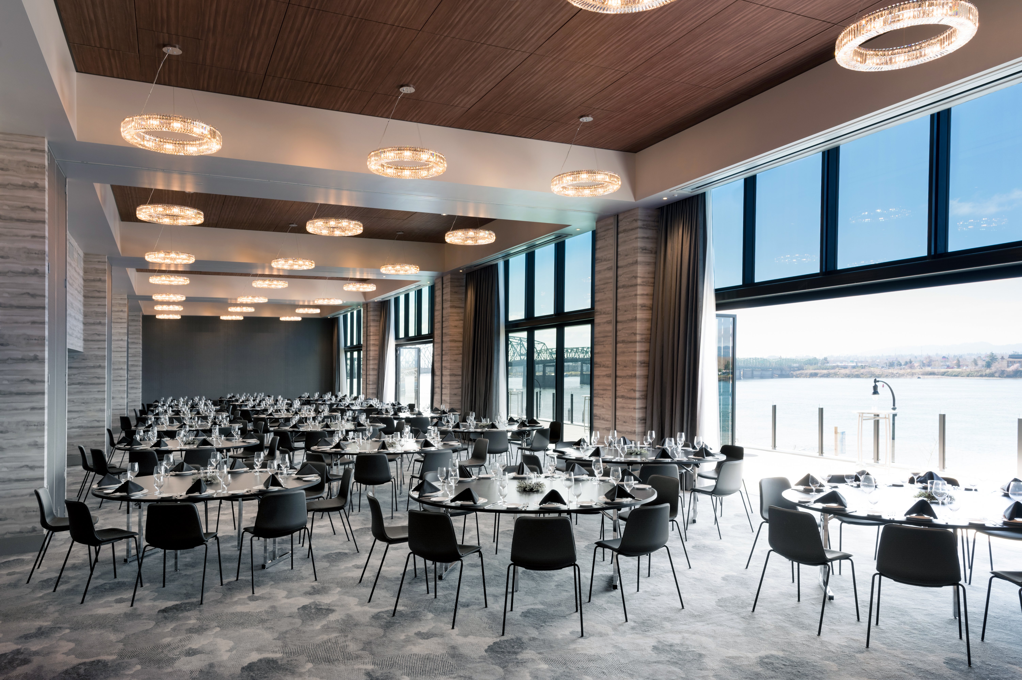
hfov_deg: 73.8
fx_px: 681
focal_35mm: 24
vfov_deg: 53.1
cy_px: 340
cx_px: 511
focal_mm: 24
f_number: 8
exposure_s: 1/100
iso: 160
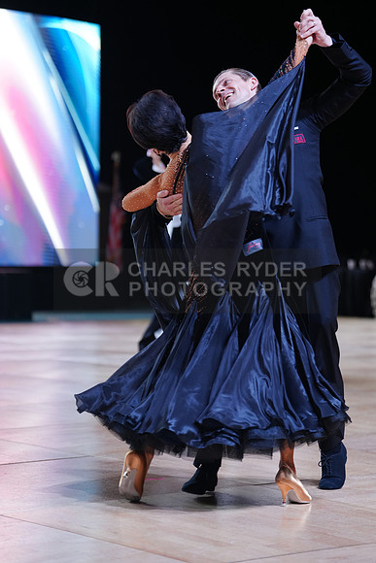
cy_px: 282
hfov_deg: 13.6
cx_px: 188
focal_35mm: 101
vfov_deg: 20.2
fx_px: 1581
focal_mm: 101
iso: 800
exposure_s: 1/500
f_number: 2.8
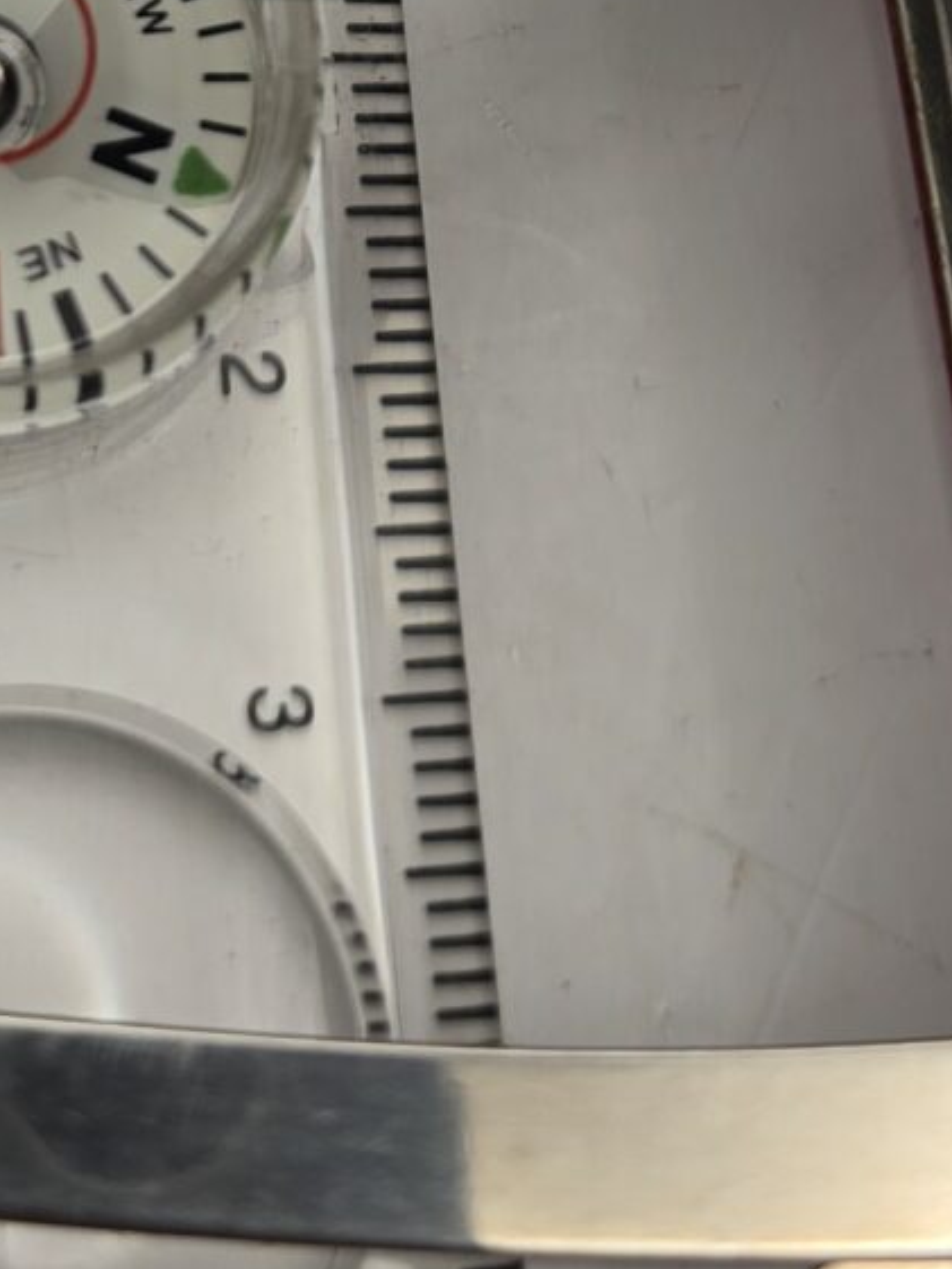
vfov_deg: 15.9
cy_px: -1002
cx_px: 280
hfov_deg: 14.1
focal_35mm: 105
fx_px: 3849
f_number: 1.7
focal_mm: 6.3
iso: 16
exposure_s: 1/90.1
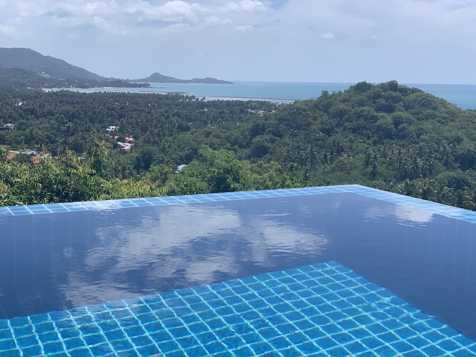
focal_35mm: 52
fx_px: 715
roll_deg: -1.0
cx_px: 238
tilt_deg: -8.2
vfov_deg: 28.0
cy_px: 178
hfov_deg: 36.8
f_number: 2.4
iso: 16
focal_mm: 6
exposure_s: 1/1497
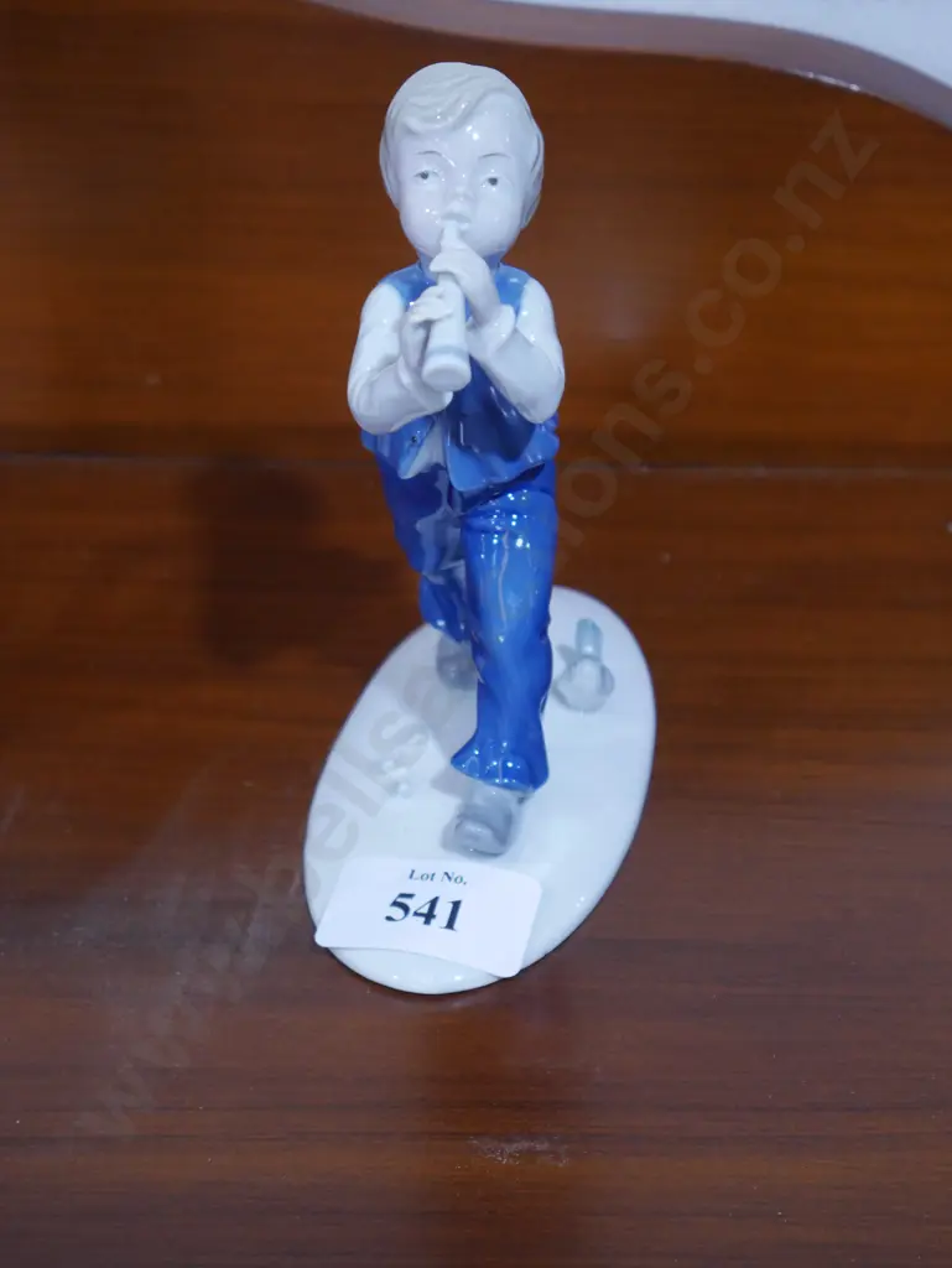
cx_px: 476
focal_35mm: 84
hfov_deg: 17.6
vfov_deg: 23.3
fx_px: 3078
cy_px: 634
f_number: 5.6
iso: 1600
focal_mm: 42
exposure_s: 1/100
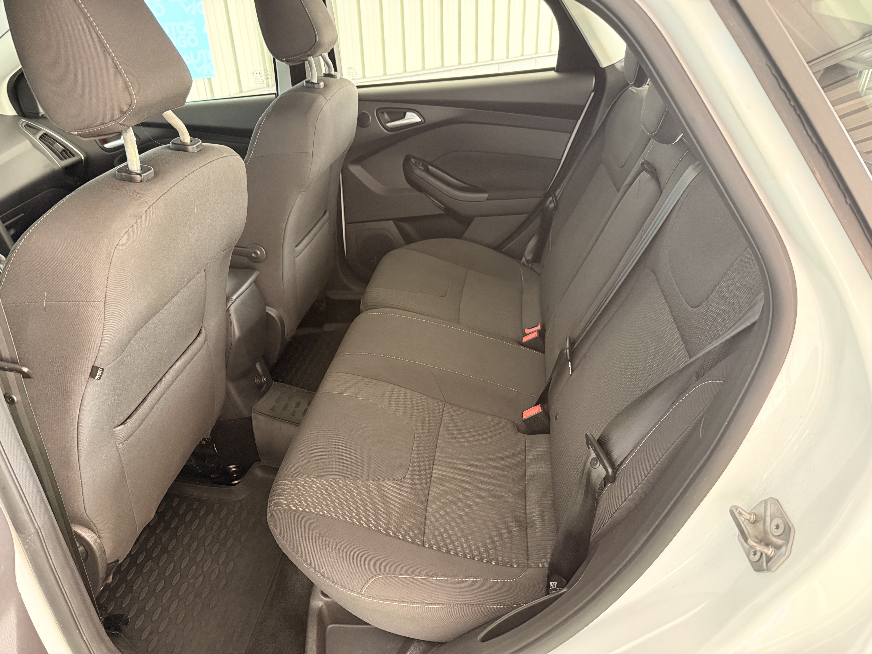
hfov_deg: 71.6
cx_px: 436
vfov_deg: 56.8
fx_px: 605
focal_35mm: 24
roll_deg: +2.0
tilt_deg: -29.1
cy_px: 327
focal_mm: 6.76
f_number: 1.78
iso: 800
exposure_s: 1/33
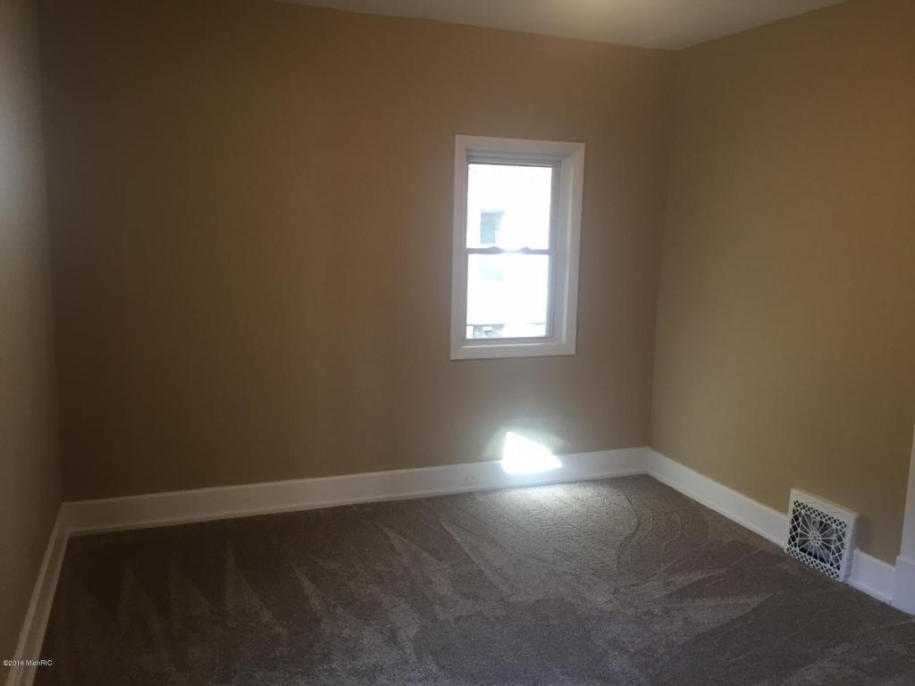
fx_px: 767
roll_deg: -1.8
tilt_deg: -9.3
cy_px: 343
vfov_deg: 48.2
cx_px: 458
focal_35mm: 29
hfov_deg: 61.7
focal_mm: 4.15
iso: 80
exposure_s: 1/30
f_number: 2.2
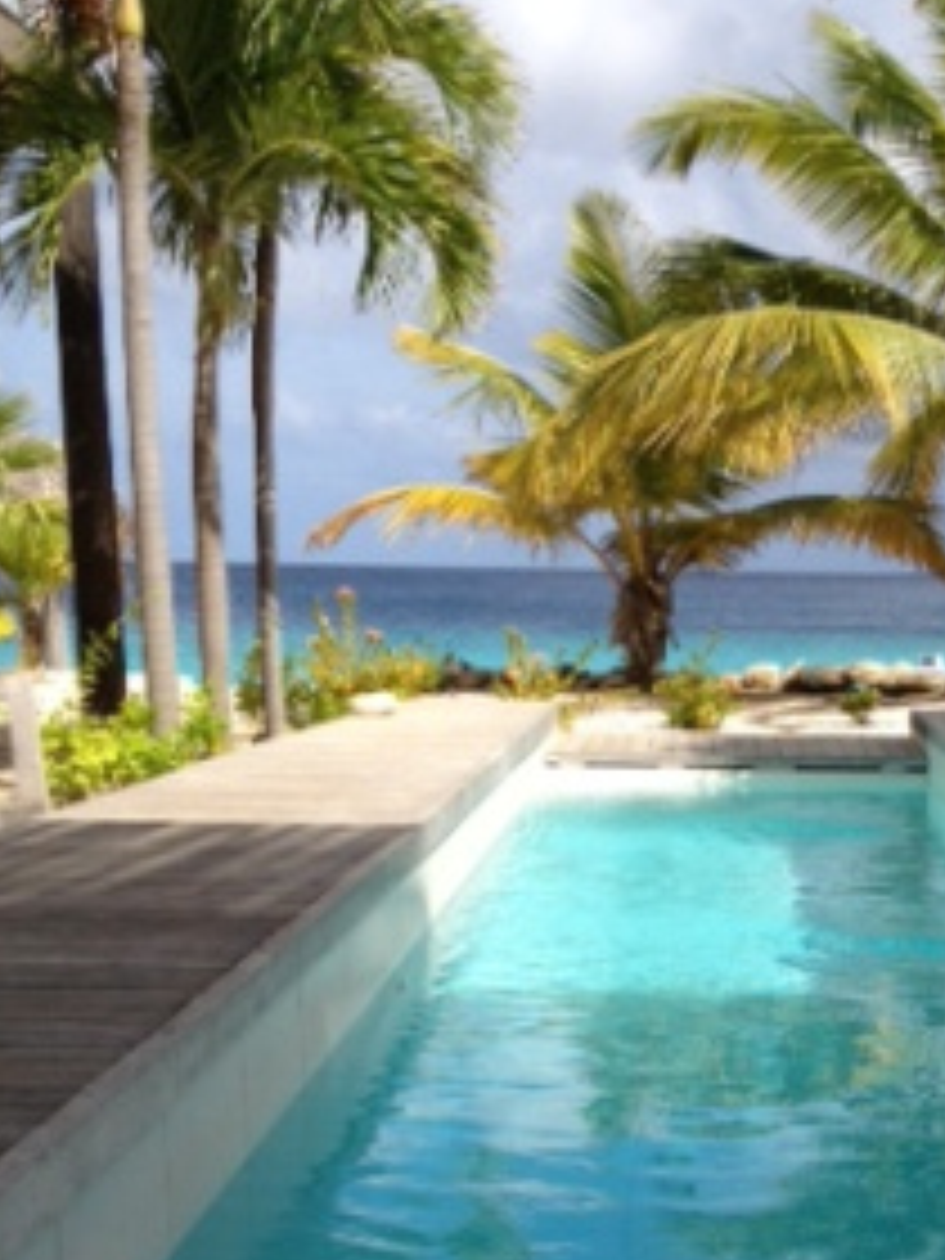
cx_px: 792
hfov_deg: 19.4
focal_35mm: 75
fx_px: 2730
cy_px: 1166
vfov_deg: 25.1
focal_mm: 4.28
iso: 50
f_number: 2.4
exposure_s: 1/1842
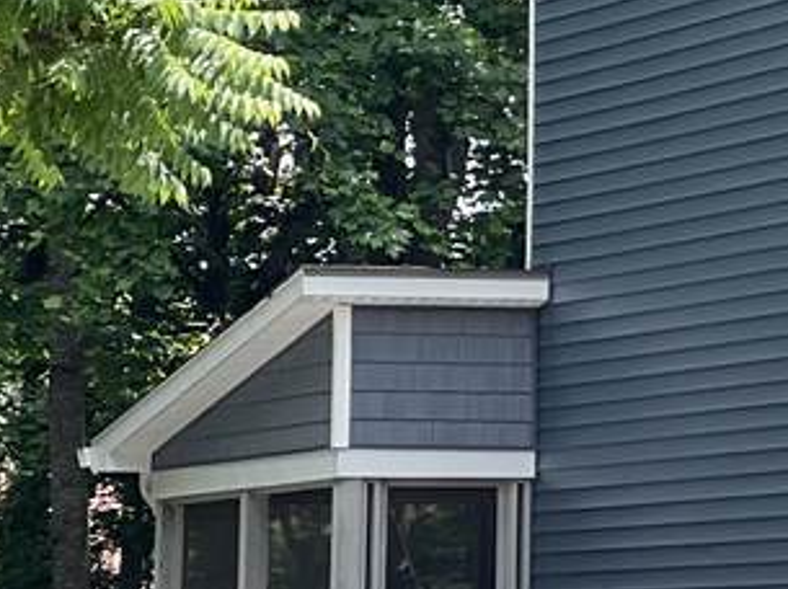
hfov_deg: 7.1
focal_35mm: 269
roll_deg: +0.0
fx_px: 6116
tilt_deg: +5.6
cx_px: 1635
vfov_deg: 5.5
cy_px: 111
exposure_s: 1/485
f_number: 2.2
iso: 32
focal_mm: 7.5
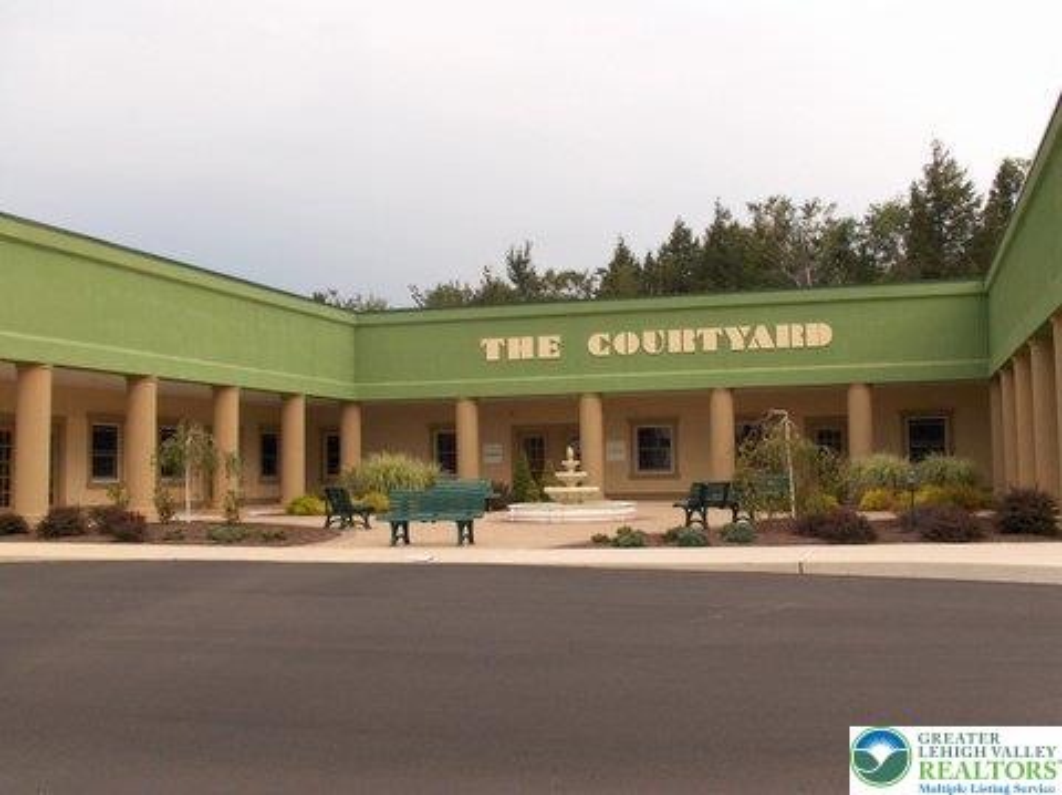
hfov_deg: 54.0
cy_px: 398
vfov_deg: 41.7
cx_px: 531
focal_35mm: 34
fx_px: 1042
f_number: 3
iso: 113
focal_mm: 7
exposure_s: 1/117
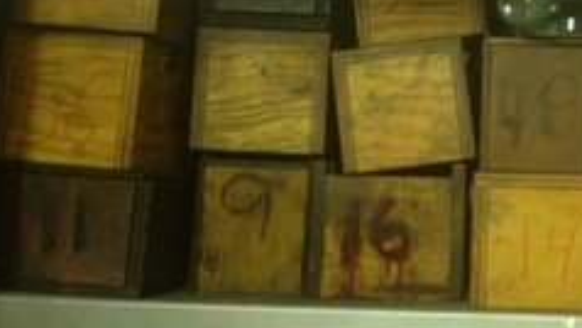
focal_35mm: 64
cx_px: 477
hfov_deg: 31.8
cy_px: 110
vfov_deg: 18.8
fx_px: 988
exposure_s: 1/20
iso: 250
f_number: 2.4
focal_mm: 4.28
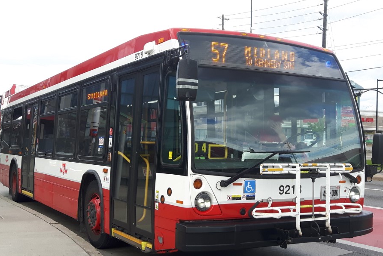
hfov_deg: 51.9
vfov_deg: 35.9
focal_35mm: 37
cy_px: 142
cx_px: 195
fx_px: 394
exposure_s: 1/294
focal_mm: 3.7
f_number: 1.9
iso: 40
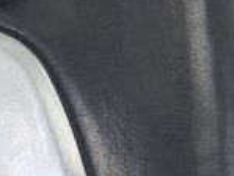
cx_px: -265
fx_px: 1211
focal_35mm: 179
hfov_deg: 10.0
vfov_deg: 8.2
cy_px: 242
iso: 50
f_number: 1.8
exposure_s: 1/100
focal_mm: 5.4
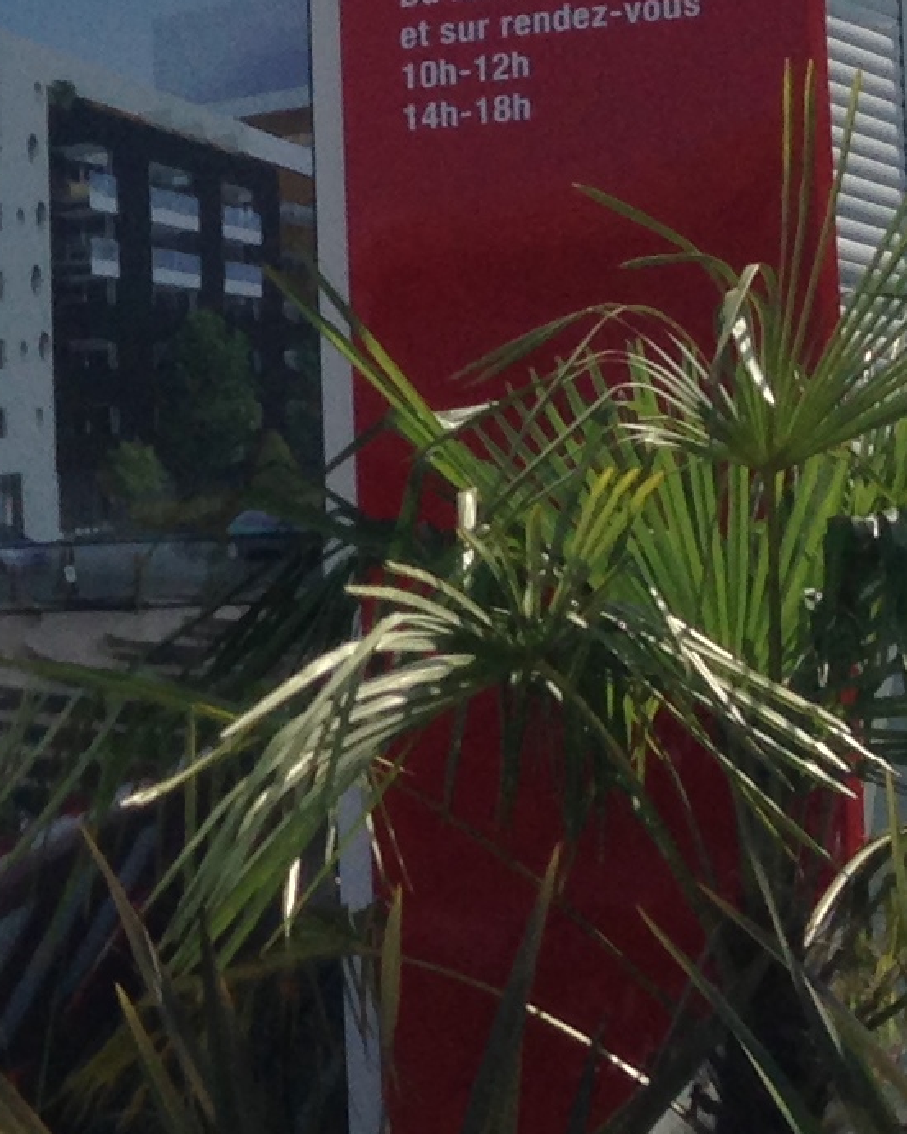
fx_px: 5104
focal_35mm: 152
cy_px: 318
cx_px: -1258
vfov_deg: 12.7
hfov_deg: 9.1
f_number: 2.4
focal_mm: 4.13
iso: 50
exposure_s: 1/2358
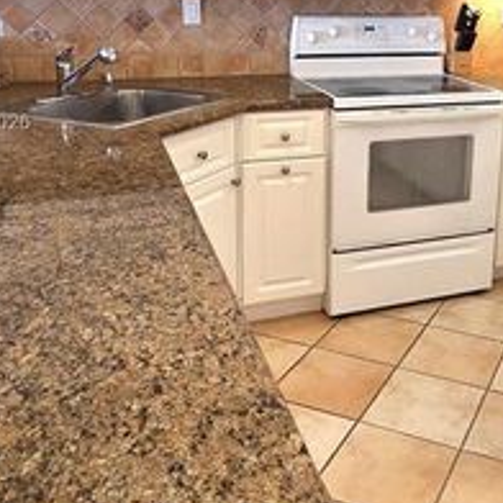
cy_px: 124
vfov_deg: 41.5
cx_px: 408
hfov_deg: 40.9
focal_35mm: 39
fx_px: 641
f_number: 2.2
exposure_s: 1/60
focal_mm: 2.2
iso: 200
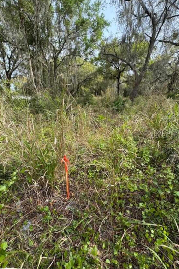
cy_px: 134
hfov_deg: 77.2
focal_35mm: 15
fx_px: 112
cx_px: 84
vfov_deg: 100.4
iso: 40
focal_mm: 2.22
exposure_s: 1/388
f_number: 2.2
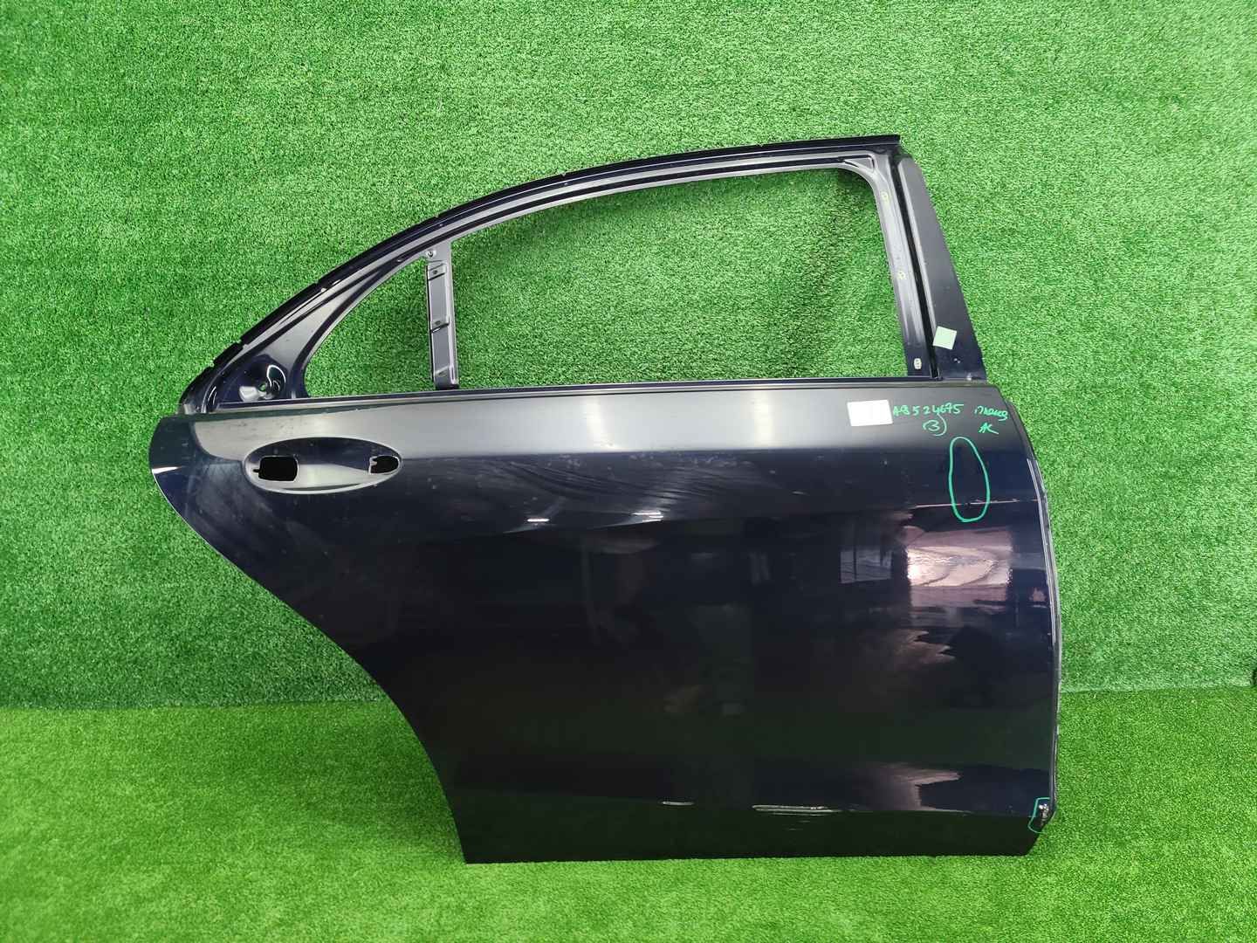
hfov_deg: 67.3
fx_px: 944
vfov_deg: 53.1
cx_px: 628
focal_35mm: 26
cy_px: 472
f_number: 1.8
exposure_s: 1/50
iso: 249
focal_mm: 5.4
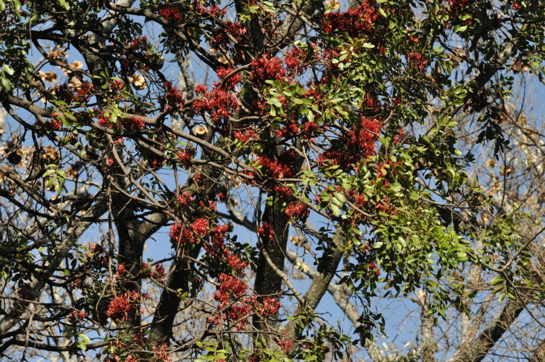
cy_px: 181
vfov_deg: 8.7
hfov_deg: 13.1
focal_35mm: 158
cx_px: 272
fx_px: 2381
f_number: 10
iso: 800
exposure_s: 1/1600
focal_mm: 105
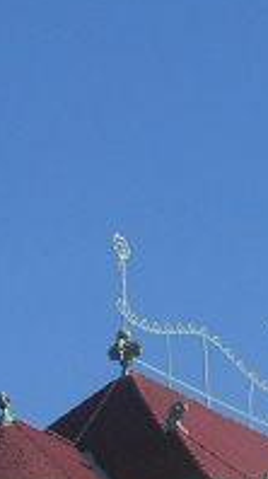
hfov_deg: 5.6
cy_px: 508
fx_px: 2710
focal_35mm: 214
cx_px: -87
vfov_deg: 10.0
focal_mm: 7.8
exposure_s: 1/623
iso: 64
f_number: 4.8
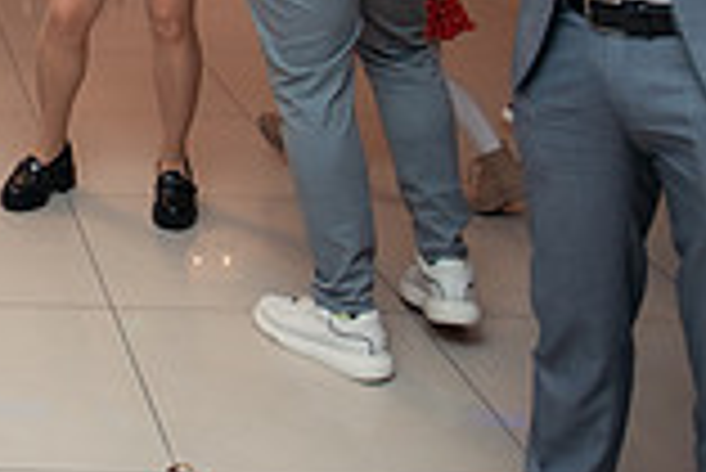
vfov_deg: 16.6
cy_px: -237
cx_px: -297
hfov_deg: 22.9
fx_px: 1472
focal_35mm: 75
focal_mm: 19
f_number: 2.8
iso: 1600
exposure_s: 1/200
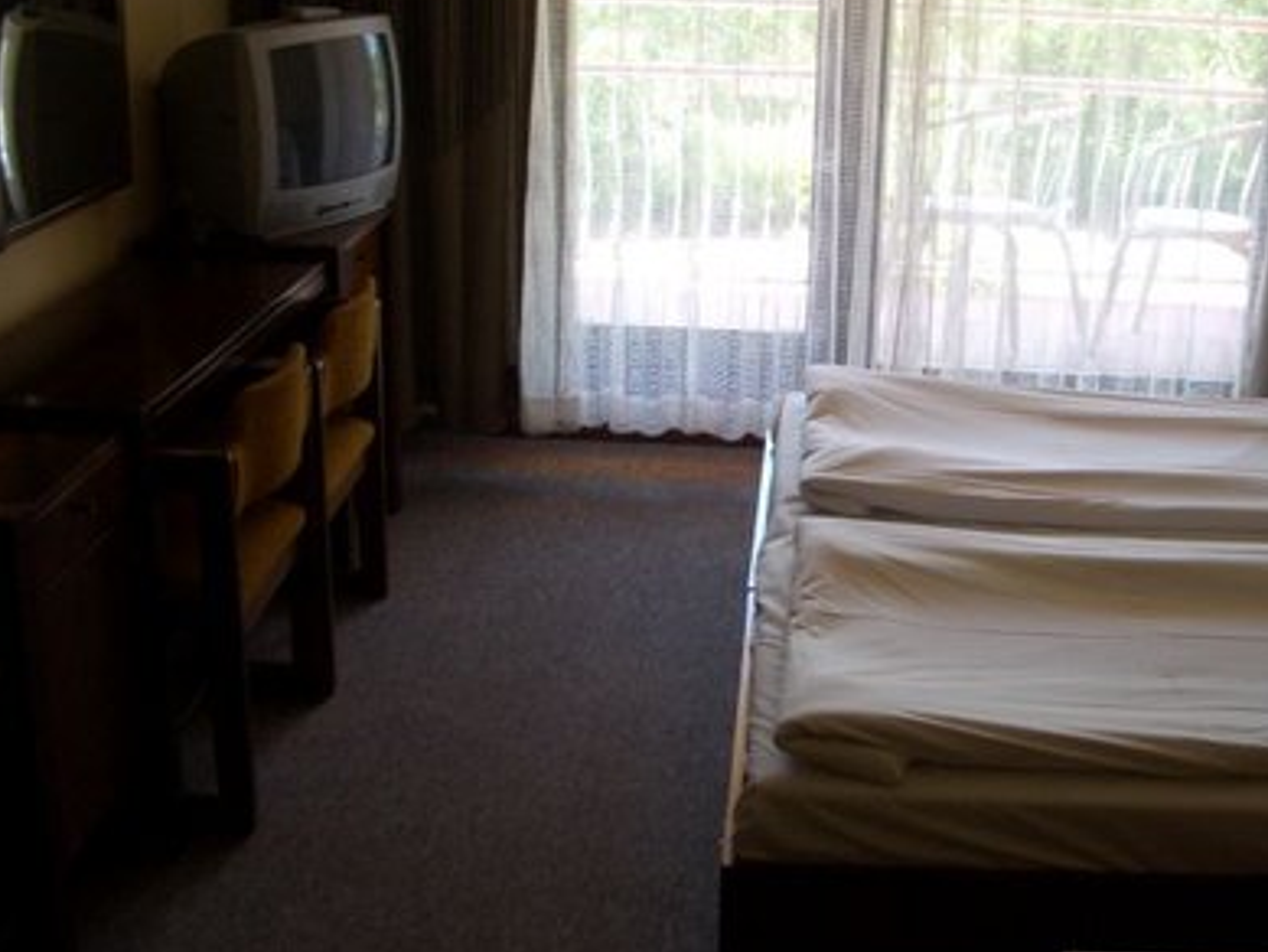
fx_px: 1759
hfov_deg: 39.4
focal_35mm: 48
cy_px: 443
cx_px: 800
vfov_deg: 30.3
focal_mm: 5.8
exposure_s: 1/50
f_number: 2.6
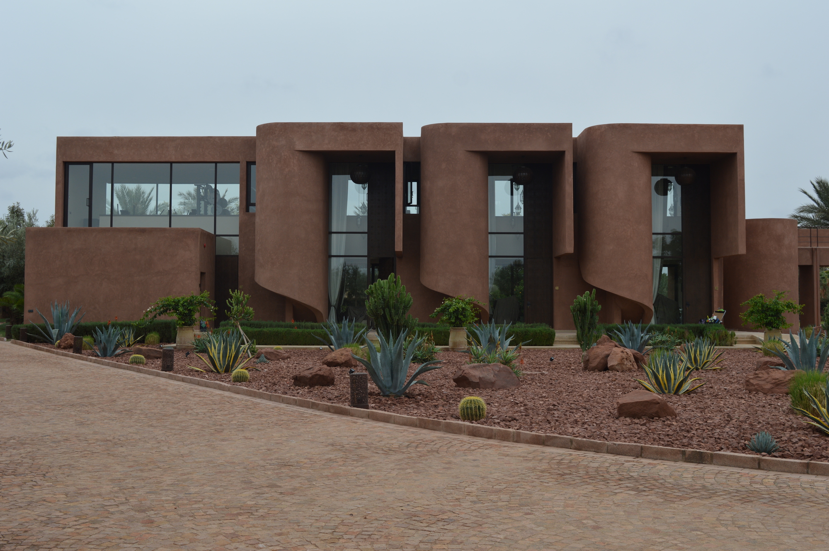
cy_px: 276
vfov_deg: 33.0
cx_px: 414
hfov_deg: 48.0
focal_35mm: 40
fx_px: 932
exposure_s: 1/200
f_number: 7.1
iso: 100
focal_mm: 27
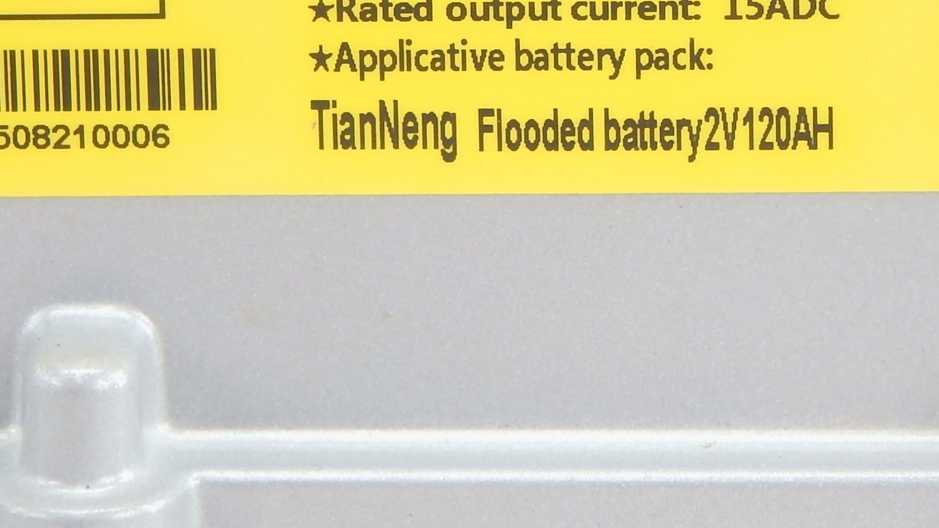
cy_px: 26
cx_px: 584
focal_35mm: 322
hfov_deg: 6.7
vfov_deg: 3.8
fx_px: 8018
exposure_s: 1/80
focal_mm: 20.5
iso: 125
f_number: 4.6
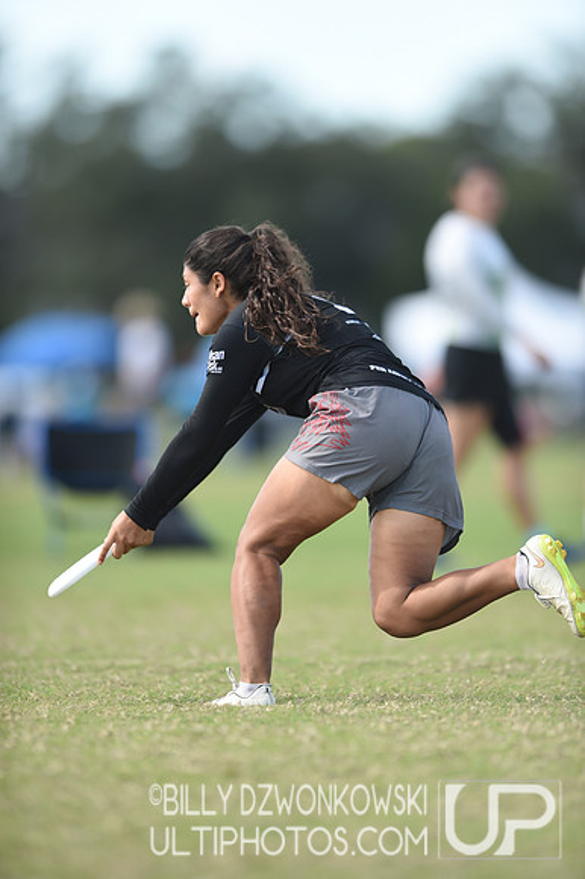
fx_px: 9761
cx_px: 292
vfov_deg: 5.2
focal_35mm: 400
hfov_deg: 3.4
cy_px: 440
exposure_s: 1/1000
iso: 200
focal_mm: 400
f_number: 2.8
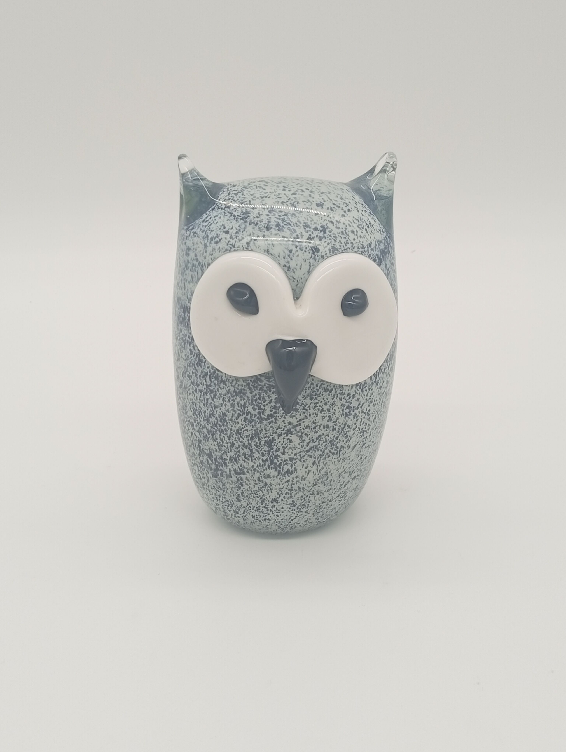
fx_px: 1000
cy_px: 376
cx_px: 283
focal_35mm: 46
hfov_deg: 31.6
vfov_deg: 41.2
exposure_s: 1/100
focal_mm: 3.98
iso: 61
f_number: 1.8
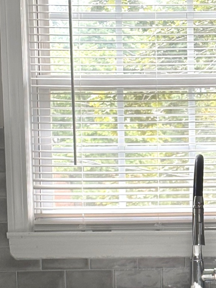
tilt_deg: -6.5
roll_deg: -0.2
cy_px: 297
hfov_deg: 9.4
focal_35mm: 157
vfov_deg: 12.4
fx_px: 1307
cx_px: 222
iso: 40
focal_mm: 5.96
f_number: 1.6
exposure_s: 1/60
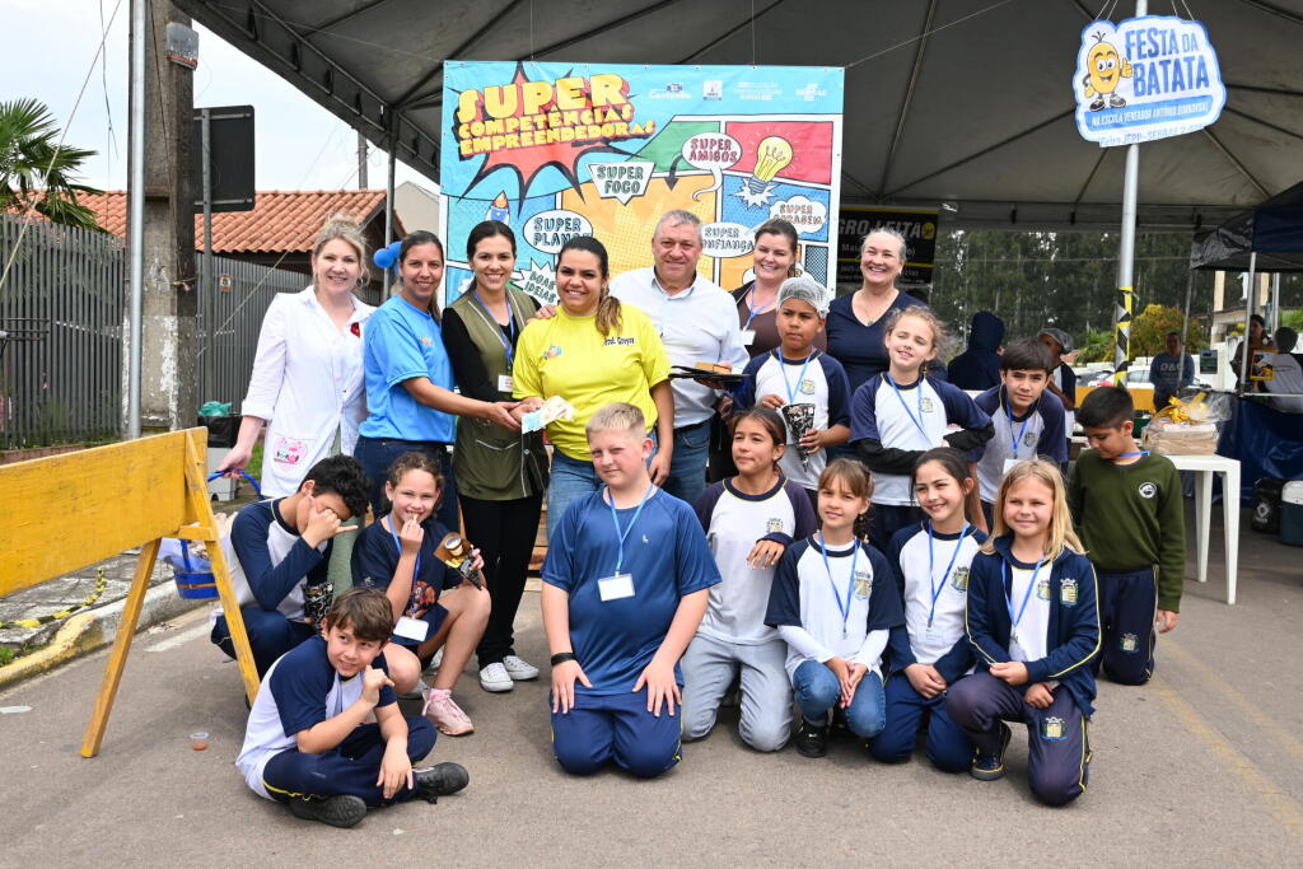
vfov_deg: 38.9
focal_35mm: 34
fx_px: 1231
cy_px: 434
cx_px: 652
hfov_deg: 55.8
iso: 100
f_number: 6.3
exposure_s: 1/320
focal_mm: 23
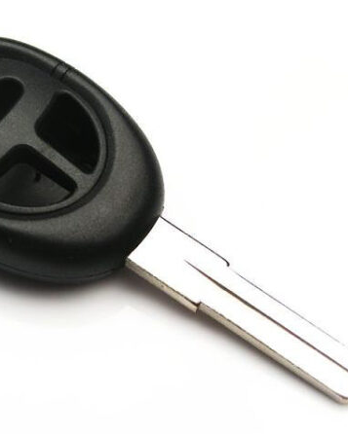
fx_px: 1133
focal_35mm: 88
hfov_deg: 17.4
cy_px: 218
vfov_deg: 21.7
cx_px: 109
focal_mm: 11.1
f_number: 4
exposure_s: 1/40
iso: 50
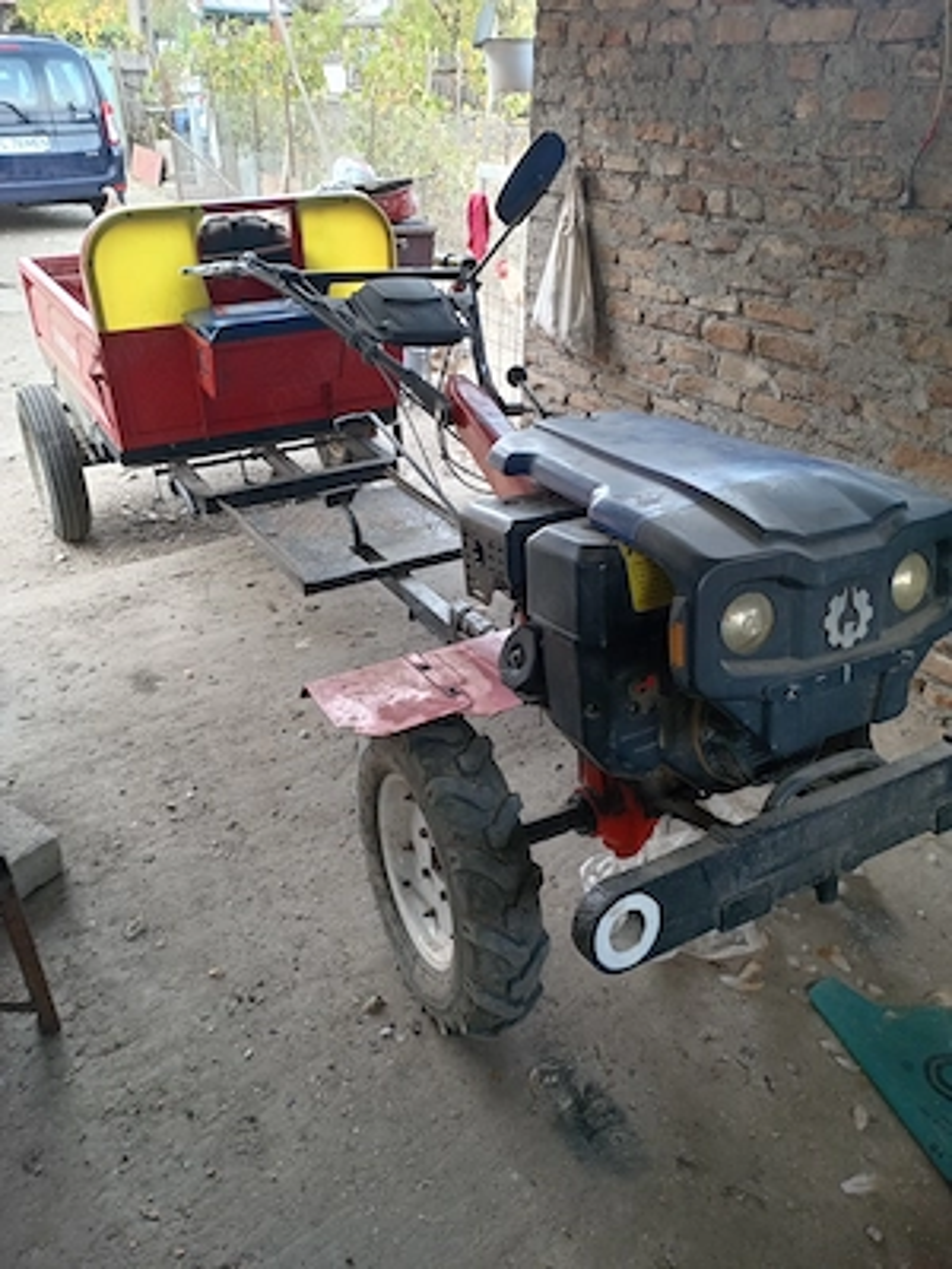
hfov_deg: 53.1
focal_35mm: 26
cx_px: 476
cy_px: 634
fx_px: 953
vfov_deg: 67.3
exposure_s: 1/33.3
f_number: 1.8
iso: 205
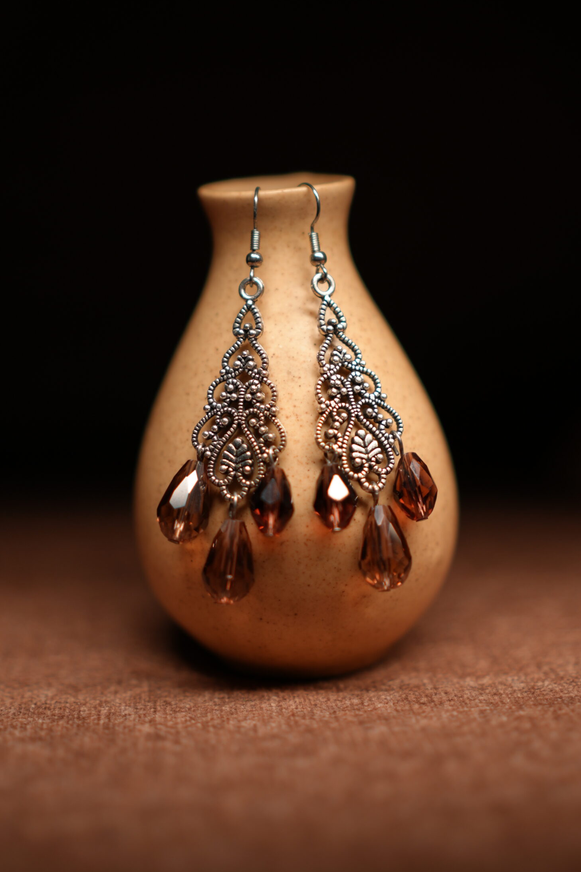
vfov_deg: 32.8
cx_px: 270
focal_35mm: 61
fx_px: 1476
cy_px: 369
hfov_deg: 22.3
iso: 125
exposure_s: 1/100
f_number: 1.4
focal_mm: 35
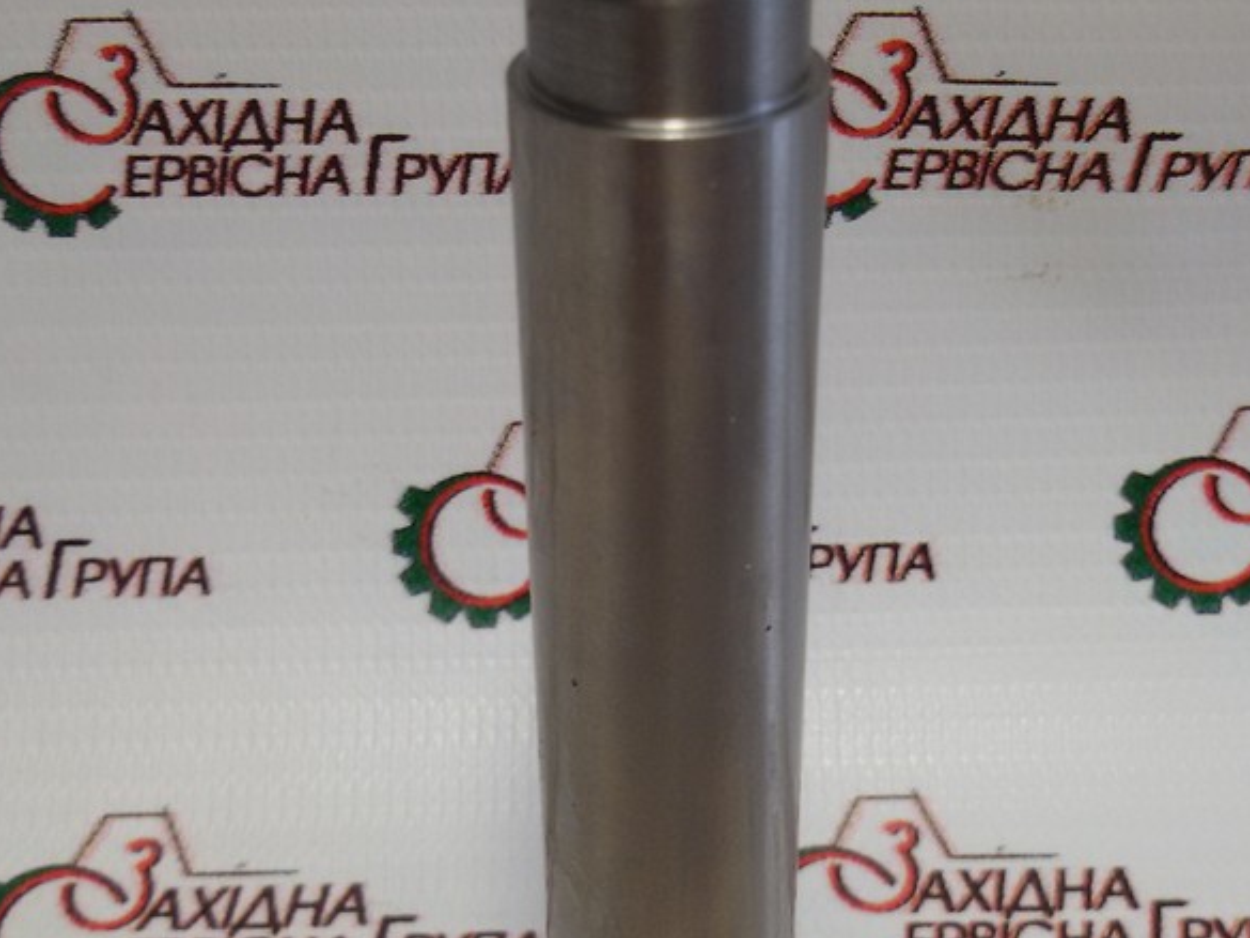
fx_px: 1914
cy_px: 526
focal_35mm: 53
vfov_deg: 27.5
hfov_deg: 36.2
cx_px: 665
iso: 40
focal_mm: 2.93
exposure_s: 1/100
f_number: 2.4
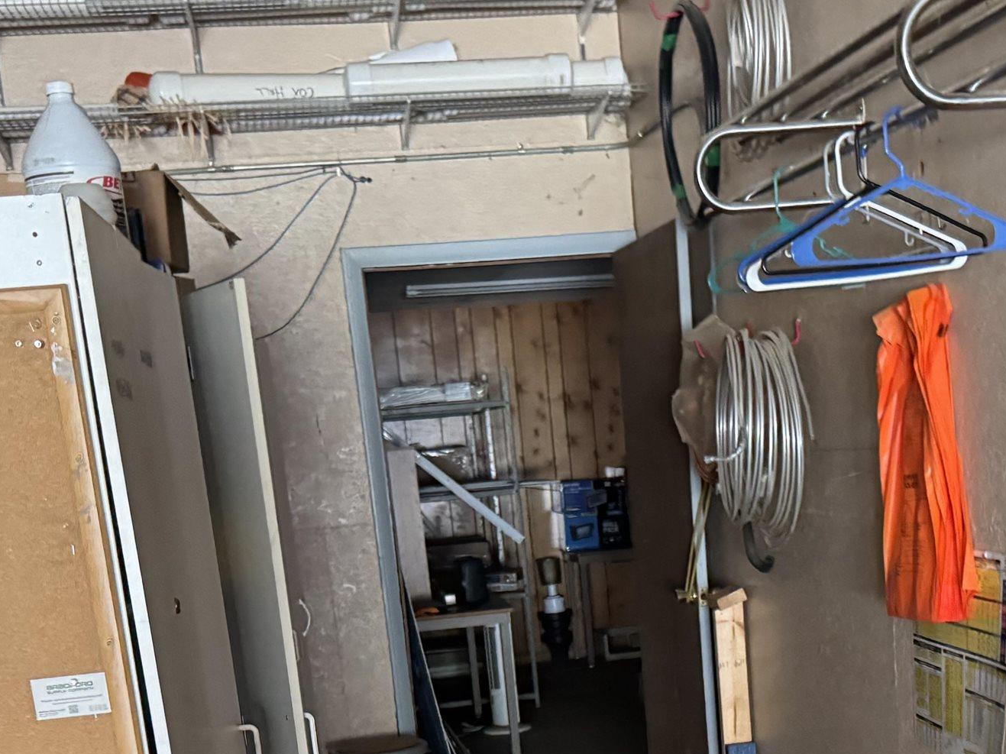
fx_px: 1627
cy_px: 837
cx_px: 618
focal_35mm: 56
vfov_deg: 24.3
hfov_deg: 34.2
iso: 800
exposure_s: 1/56
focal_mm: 6.76
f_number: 1.78
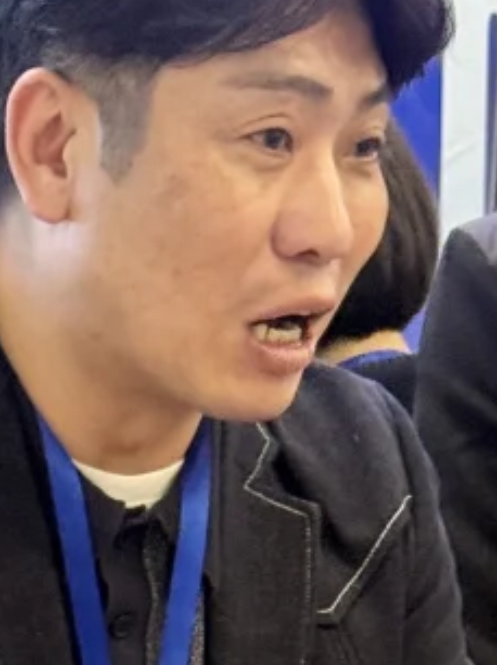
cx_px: 187
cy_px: 1204
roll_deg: -1.1
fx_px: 4332
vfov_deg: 8.4
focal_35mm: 226
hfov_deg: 6.6
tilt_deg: -15.8
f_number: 1.78
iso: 160
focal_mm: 6.76
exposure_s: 1/50
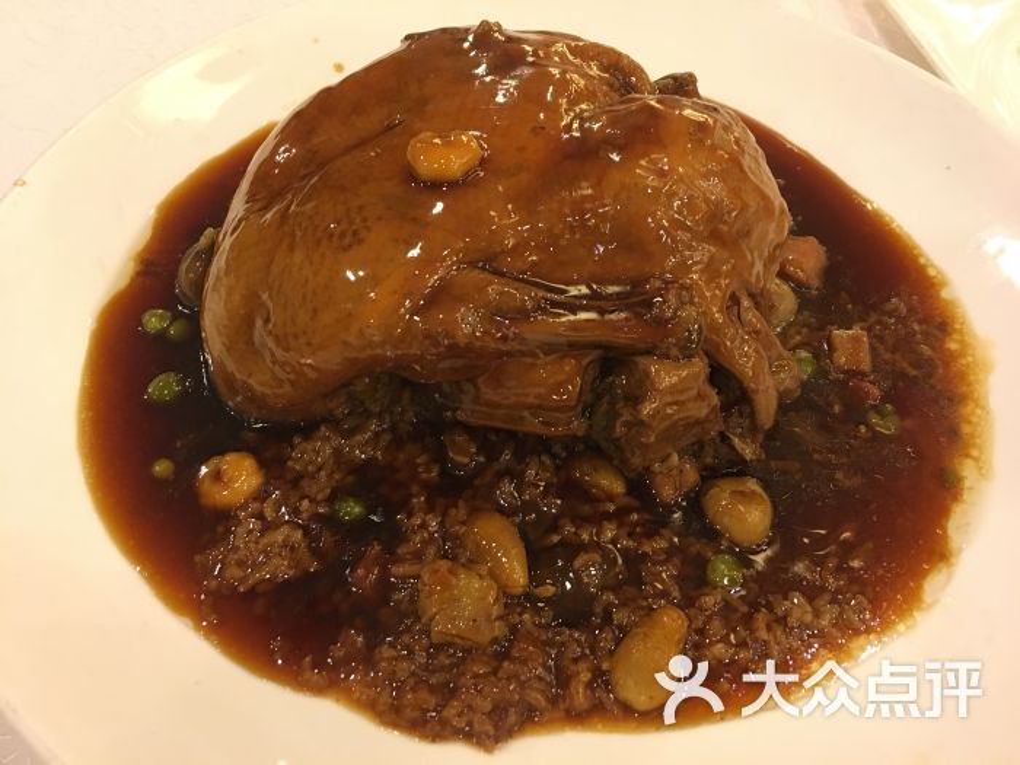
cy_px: 382
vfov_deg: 48.2
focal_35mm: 29
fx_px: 855
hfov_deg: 61.7
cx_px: 510
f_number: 2.2
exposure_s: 1/20
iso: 200
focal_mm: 4.15
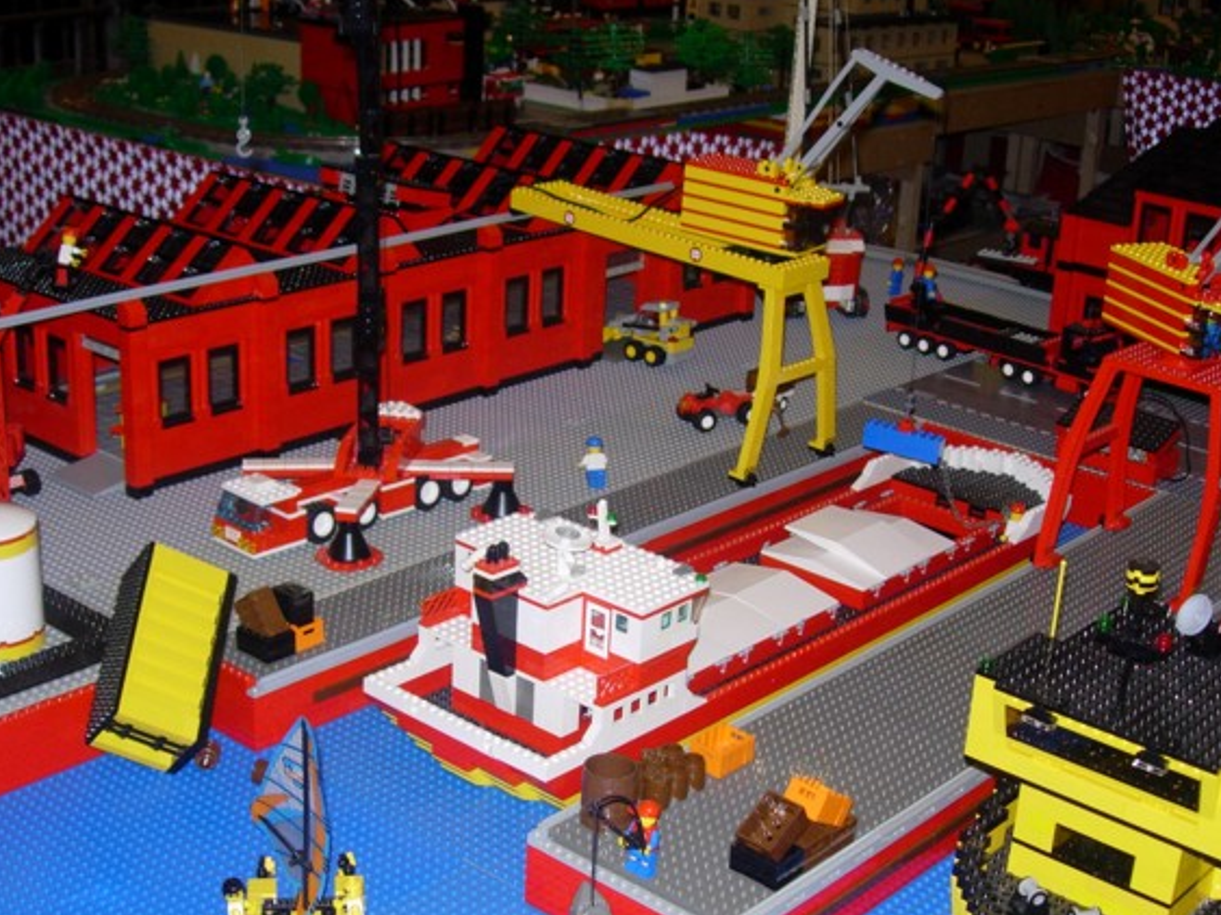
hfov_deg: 35.5
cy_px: 596
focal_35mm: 54
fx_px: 1904
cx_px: 651
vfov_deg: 26.9
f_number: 2.8
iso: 79
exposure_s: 1/64
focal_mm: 7.8
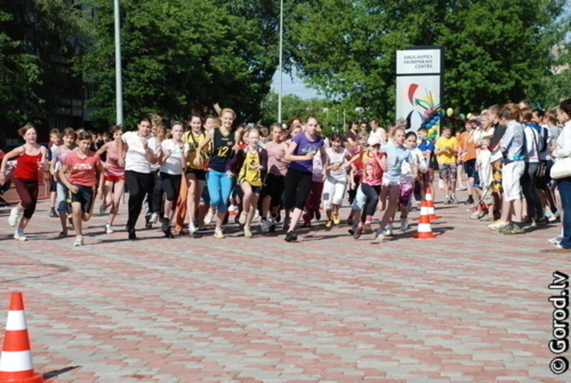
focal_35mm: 99
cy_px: 192
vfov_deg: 13.9
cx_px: 286
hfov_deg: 20.6
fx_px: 1573
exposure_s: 1/1500
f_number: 5.3
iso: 400
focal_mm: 66
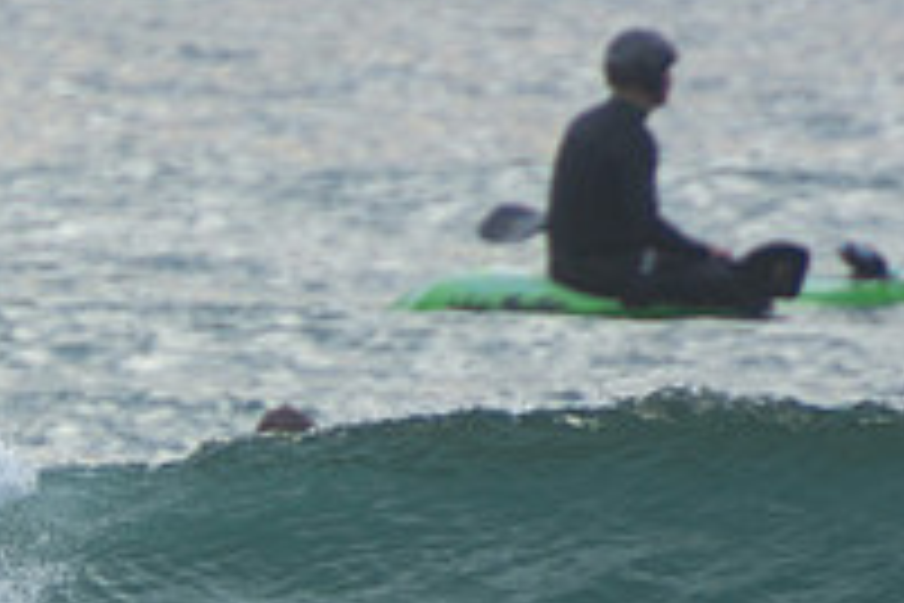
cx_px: -373
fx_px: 43514
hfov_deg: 1.2
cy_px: 803
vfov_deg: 0.8
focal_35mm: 1733
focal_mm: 400
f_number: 5.6
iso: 200
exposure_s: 1/400
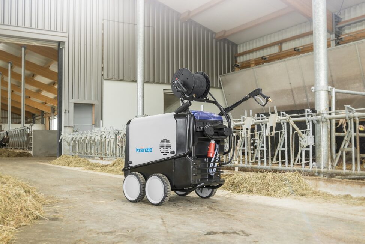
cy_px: 126
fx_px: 406
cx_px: 174
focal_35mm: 40
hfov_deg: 48.4
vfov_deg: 33.4
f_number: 7.1
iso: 500
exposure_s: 1/40
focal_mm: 38
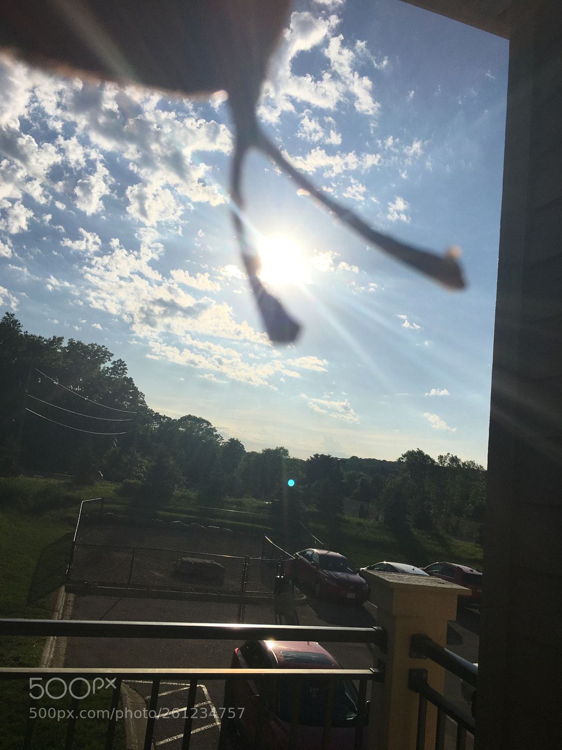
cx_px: 281
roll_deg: -6.3
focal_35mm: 29
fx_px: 628
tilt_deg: +6.8
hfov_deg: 48.2
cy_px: 375
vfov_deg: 61.7
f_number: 2.2
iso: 25
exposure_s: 1/10989
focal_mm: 4.15
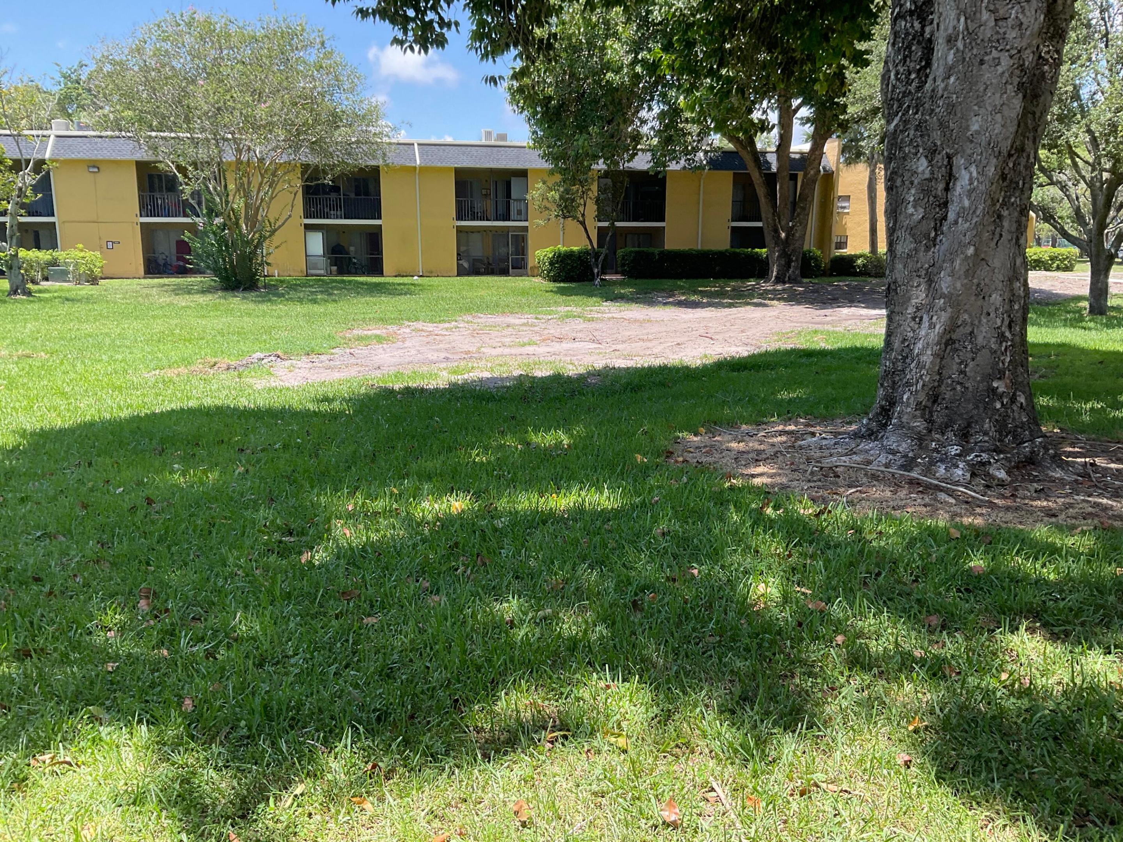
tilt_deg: -11.5
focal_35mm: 29
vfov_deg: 48.2
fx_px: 941
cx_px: 562
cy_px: 421
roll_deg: -0.1
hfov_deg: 61.7
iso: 16
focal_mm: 3
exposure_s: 1/412
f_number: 1.8
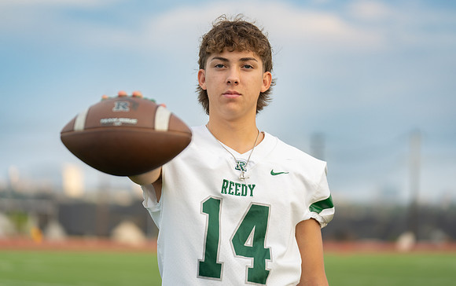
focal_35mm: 129
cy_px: 129
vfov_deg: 10.2
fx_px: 1604
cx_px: 236
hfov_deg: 16.2
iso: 100
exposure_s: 1/320
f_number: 2.8
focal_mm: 119
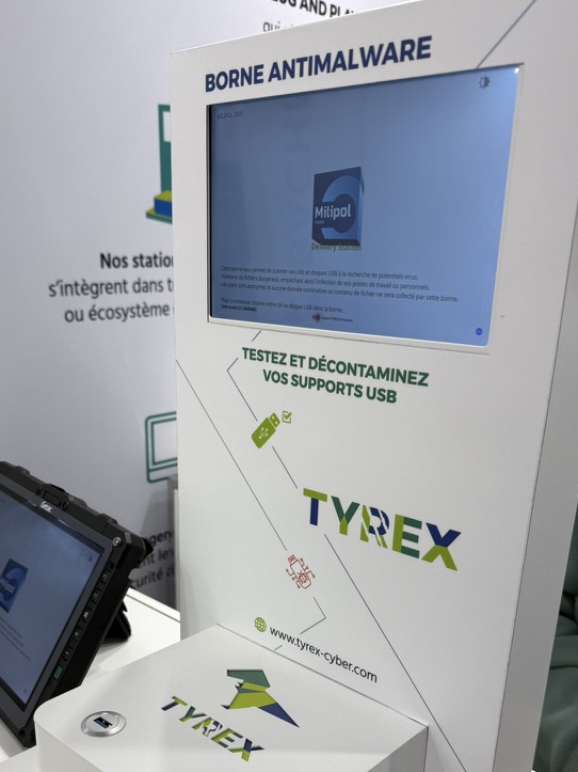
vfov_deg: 52.6
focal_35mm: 34
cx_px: 246
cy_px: 533
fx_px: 757
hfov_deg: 41.7
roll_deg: -1.3
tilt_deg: -20.3
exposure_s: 1/212
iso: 64
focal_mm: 6.76
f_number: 1.78
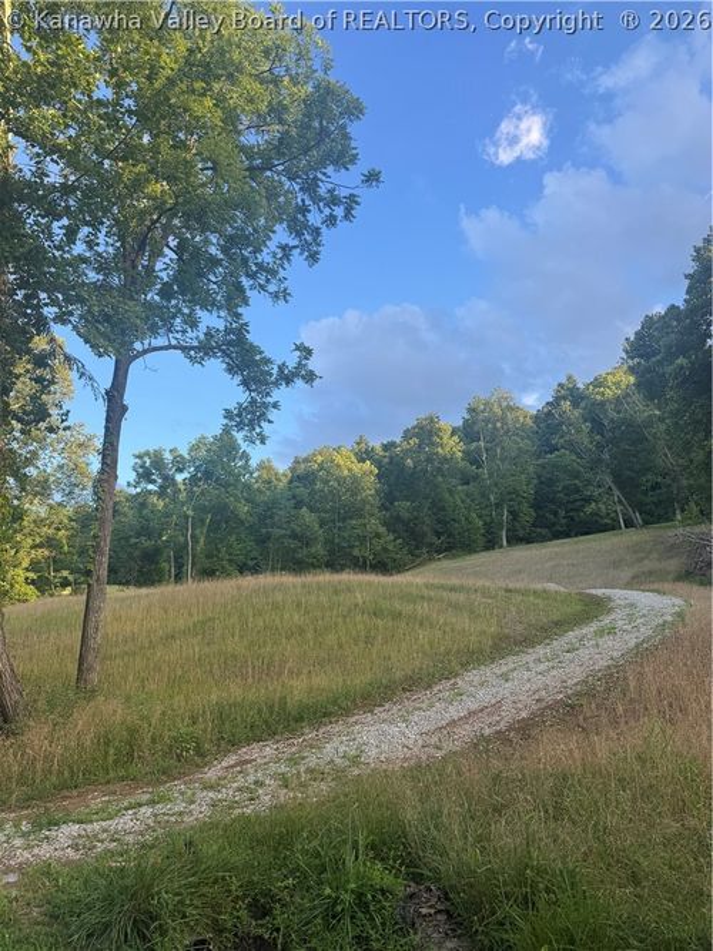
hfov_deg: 56.8
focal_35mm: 24
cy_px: 476
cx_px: 356
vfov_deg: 71.6
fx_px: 659
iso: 80
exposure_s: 1/812
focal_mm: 6.76
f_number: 1.78
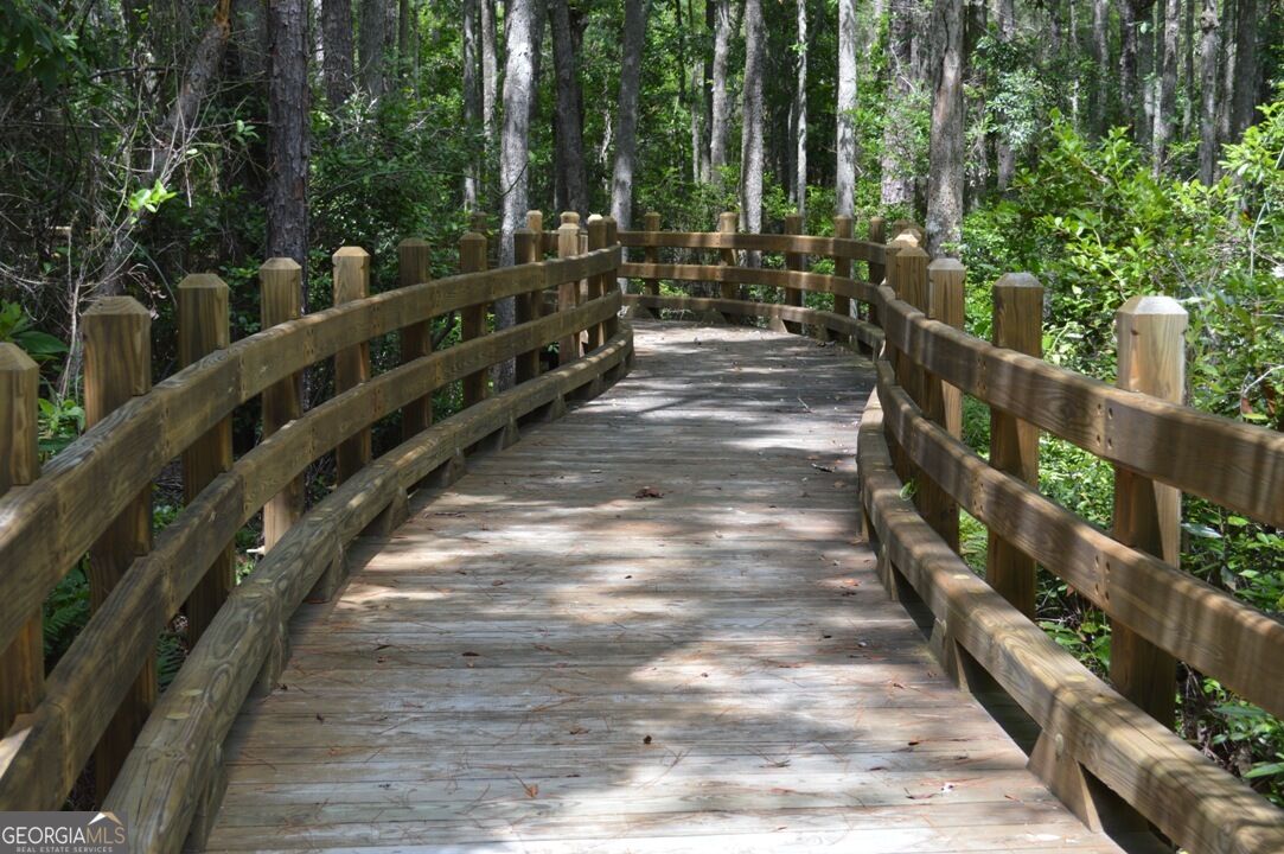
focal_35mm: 57
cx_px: 642
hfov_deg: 35.1
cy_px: 427
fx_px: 2031
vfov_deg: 23.7
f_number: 5.6
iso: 140
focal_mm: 38
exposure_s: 1/125
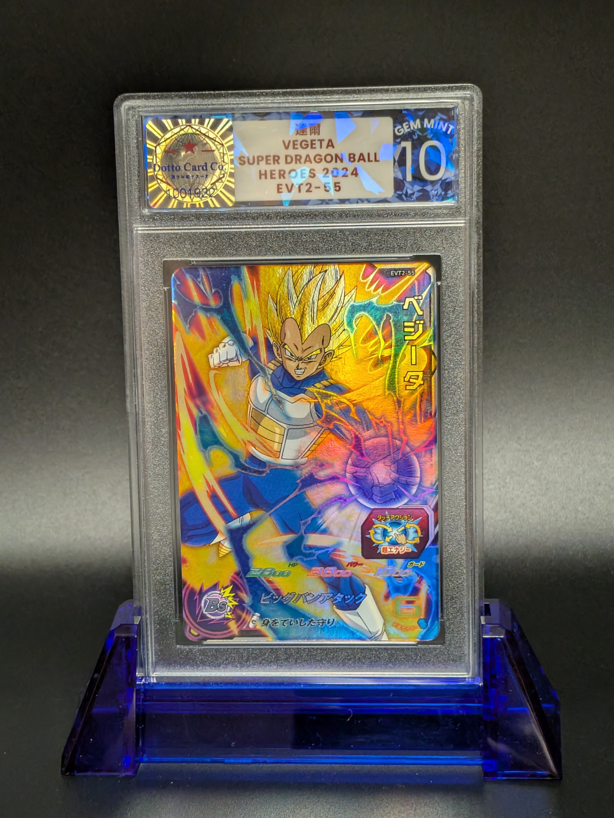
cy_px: 409
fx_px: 1159
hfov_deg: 29.7
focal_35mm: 49
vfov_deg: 38.9
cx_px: 307
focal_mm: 4.53
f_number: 1.7
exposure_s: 1/60
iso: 85
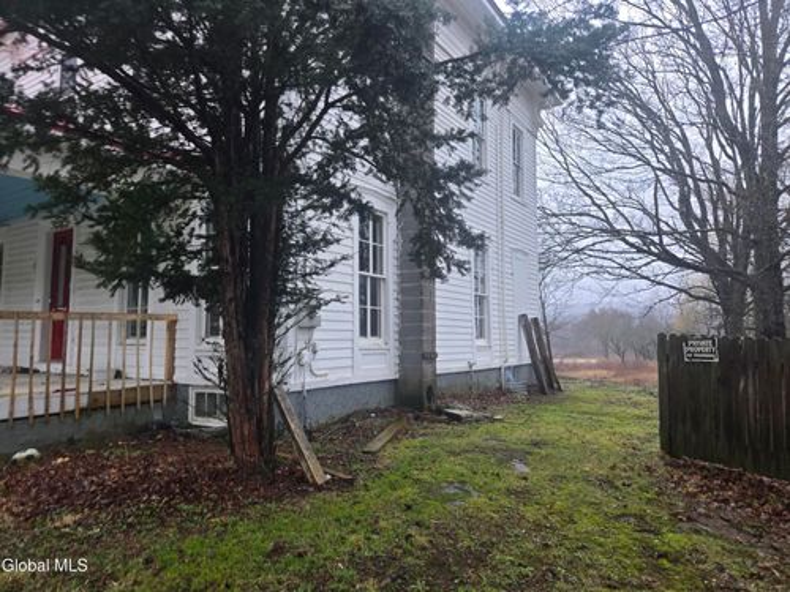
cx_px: 395
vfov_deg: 58.9
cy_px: 296
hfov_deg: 73.9
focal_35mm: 23
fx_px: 525
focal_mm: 5.4
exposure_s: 1/180
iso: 64
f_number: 1.8
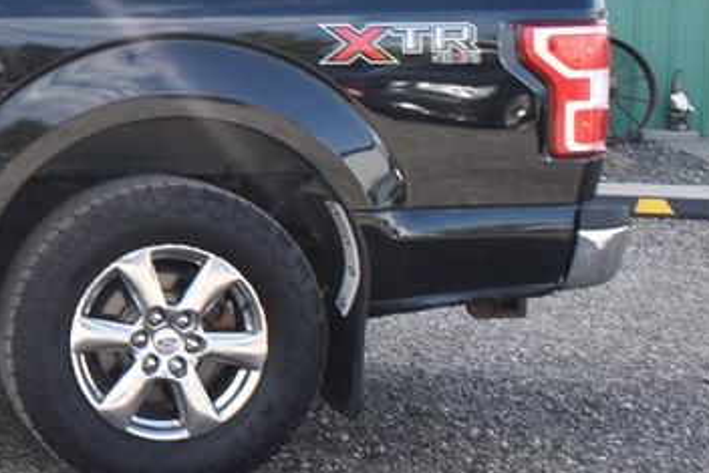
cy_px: 95
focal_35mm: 109
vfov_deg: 12.5
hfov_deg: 16.5
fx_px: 2147
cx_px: -457
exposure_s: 1/250
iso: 200
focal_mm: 20
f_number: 7.1
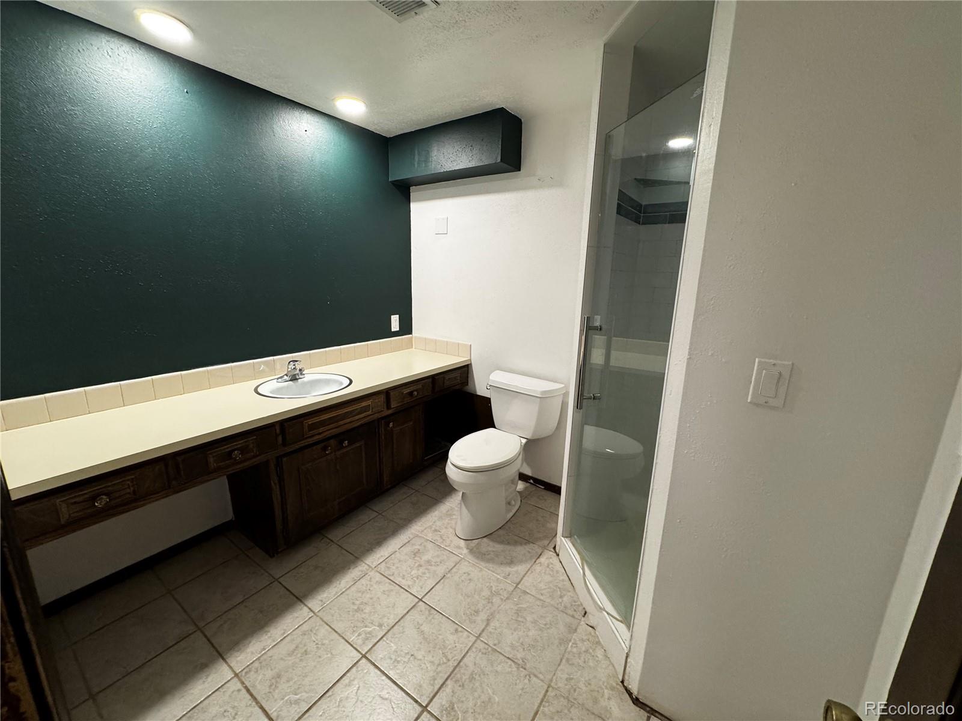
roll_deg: -1.8
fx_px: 389
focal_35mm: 14
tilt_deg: -13.9
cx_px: 481
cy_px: 360
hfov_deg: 102.1
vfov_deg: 85.7
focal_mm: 2.22
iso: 320
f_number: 2.2
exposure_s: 1/120
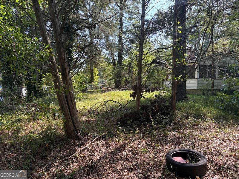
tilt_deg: -0.1
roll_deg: -0.9
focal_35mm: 26
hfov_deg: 67.3
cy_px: 90
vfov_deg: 53.1
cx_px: 120
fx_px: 180
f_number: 1.6
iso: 64
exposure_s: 1/444
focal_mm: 5.96
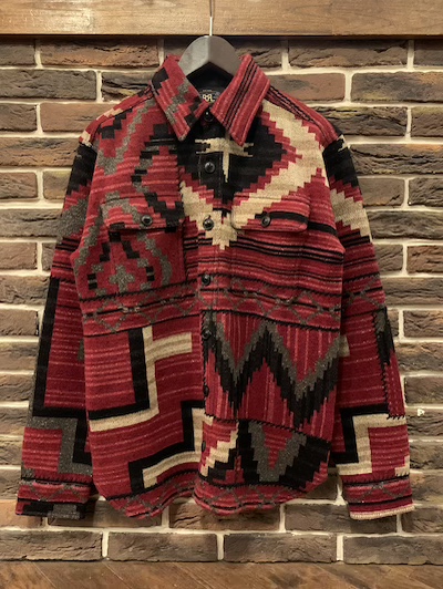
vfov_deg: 67.3
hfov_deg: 53.1
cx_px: 222
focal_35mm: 26
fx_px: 443
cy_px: 294
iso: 640
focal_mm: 4.25
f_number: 1.8
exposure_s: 1/24
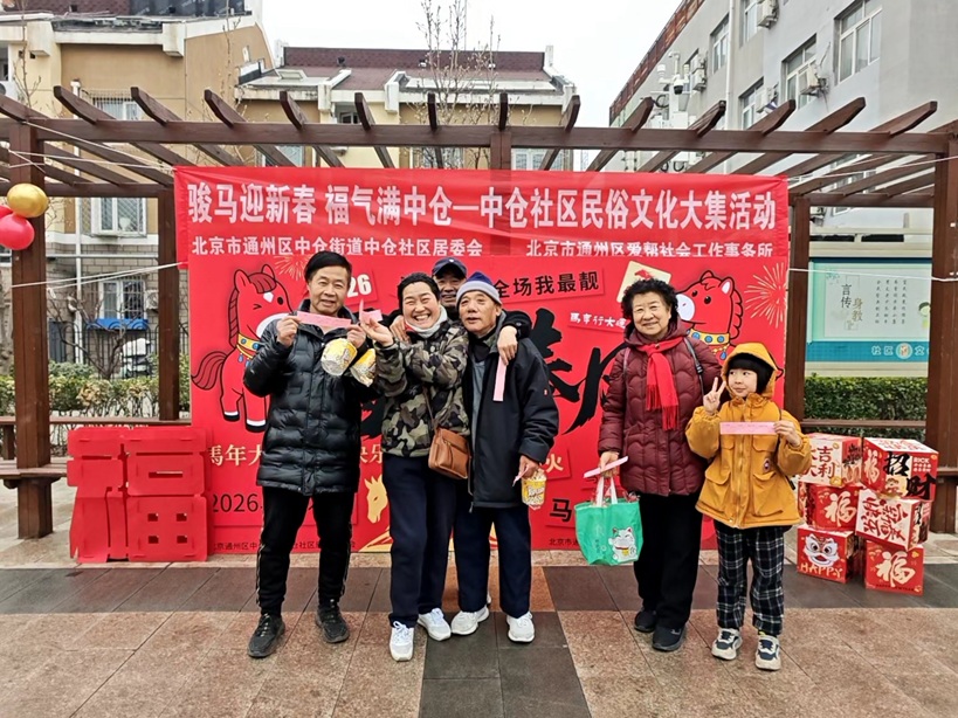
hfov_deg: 73.9
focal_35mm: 23
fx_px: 636
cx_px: 479
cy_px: 359
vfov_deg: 58.9
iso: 50
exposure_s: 1/221
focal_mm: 6.68
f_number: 1.44
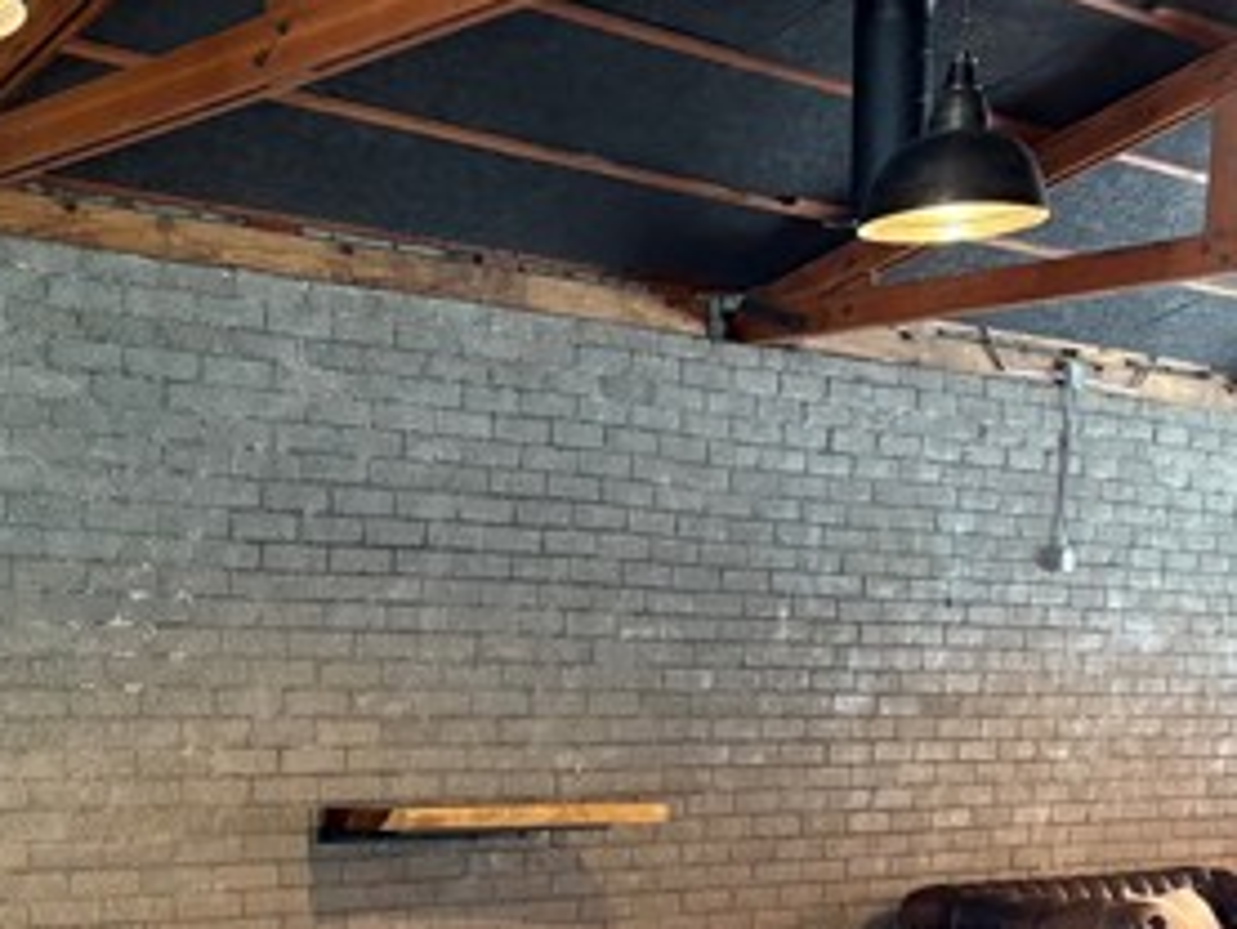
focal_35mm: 60
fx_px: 2145
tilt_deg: -7.7
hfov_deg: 28.6
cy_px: 1000
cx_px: -183
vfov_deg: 23.1
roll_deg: -0.4
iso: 250
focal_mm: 5.96
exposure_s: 1/60
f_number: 1.6
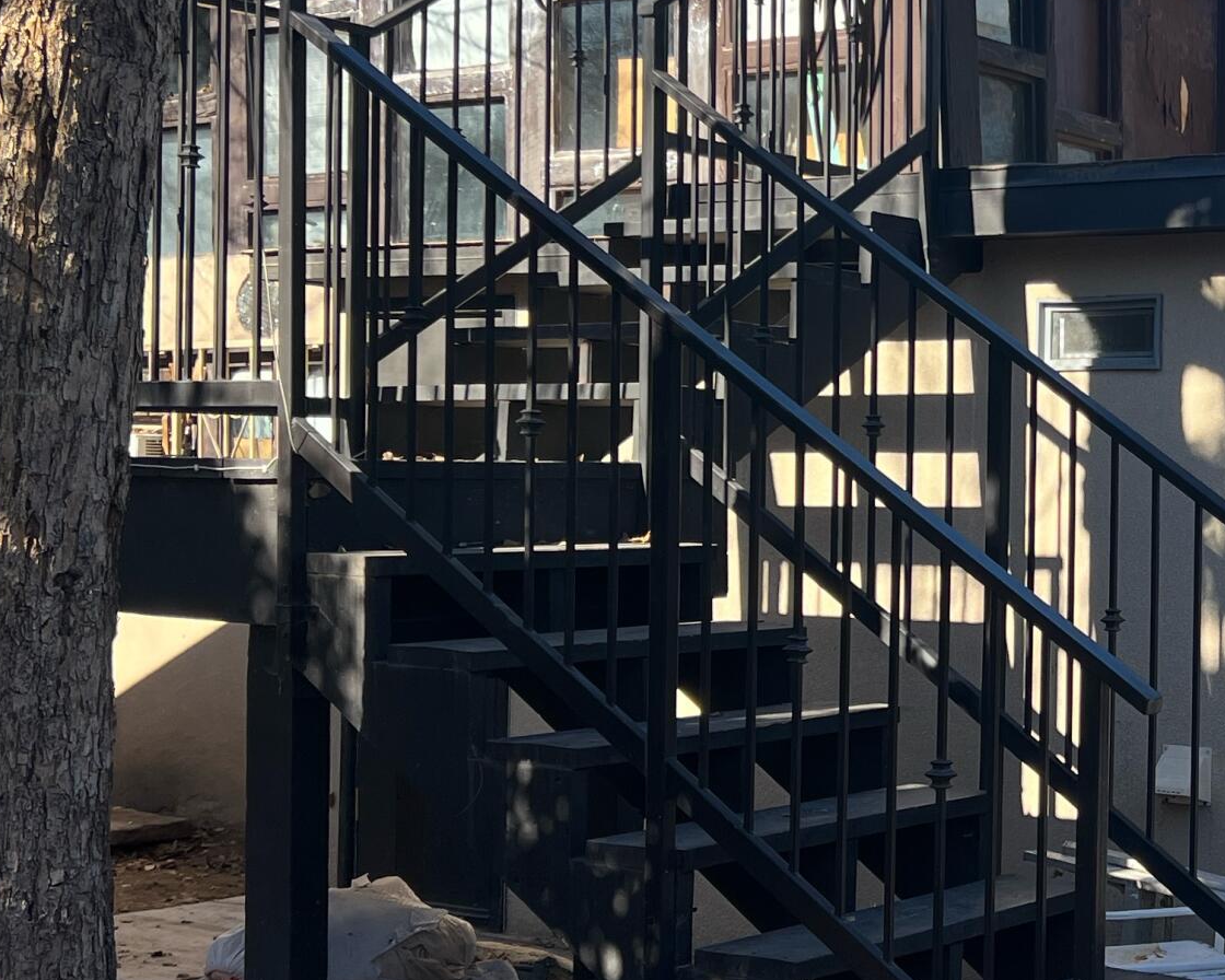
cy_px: 450
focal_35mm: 68
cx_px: 1259
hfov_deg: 26.3
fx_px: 2465
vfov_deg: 22.5
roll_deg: -0.2
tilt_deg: +1.6
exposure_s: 1/1724
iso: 50
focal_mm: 5.7
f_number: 1.5
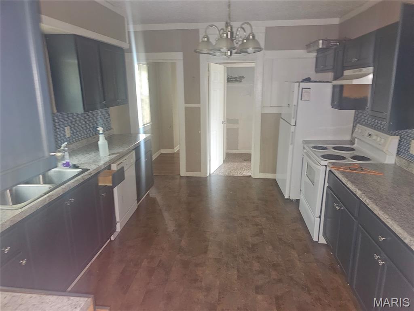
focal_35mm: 23
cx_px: 207
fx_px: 275
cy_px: 156
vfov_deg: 58.9
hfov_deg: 73.9
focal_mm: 6.3
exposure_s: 1/9.99
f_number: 1.7
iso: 200
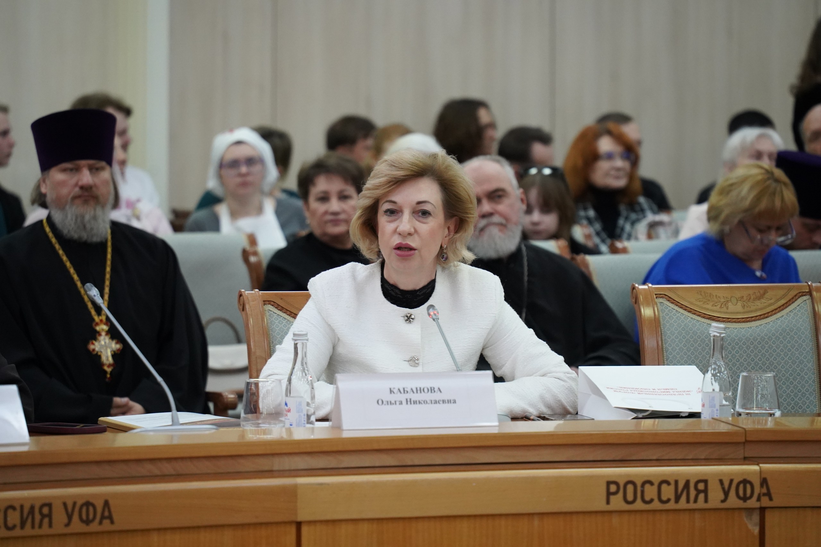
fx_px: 4561
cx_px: 410
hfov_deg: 10.3
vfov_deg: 6.9
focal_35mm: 200
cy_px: 274
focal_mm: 200
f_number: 5.6
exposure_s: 1/160
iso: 6400
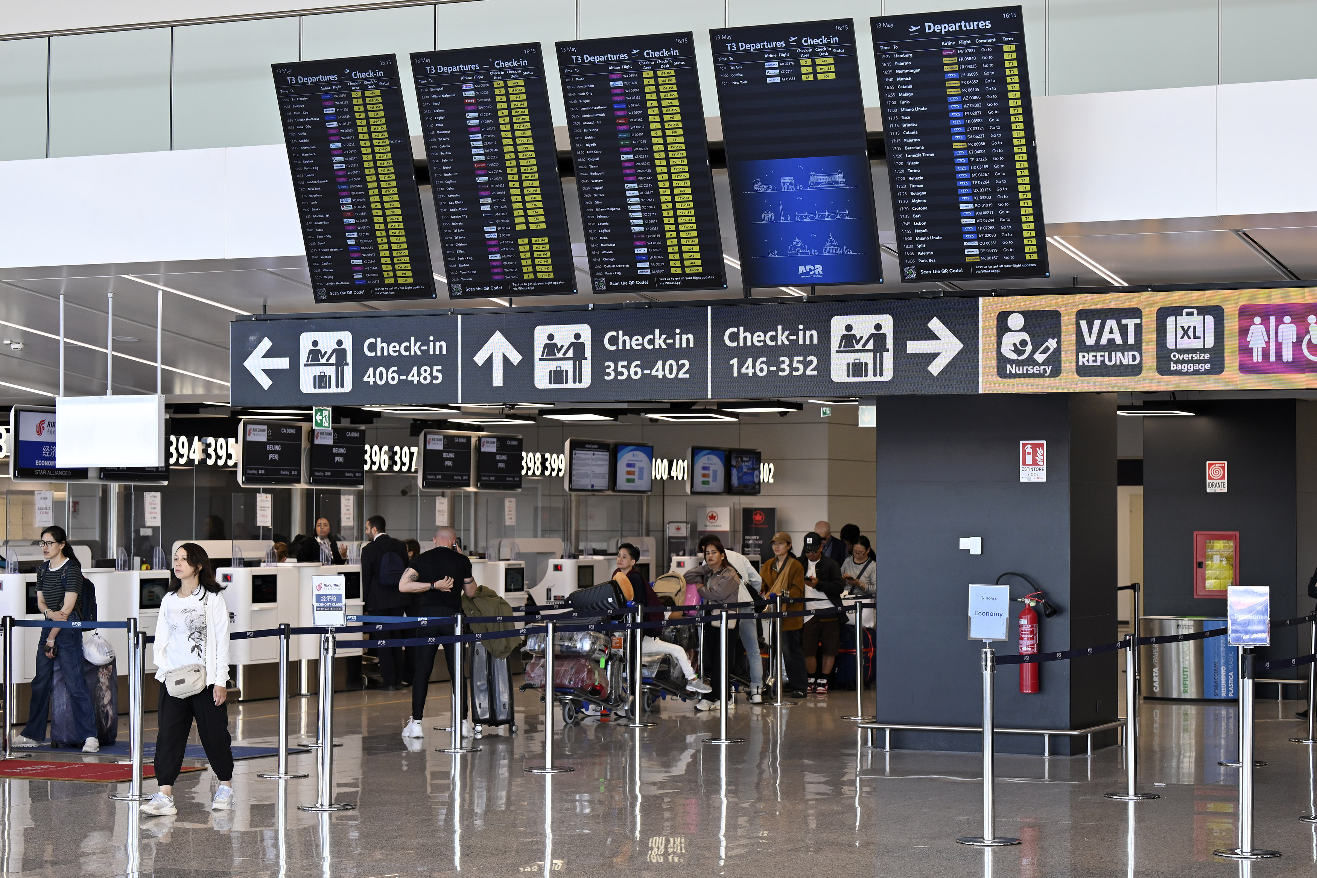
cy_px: 439
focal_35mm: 70
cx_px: 658
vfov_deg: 19.5
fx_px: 2561
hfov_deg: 28.8
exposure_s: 1/320
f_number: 4.5
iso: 640
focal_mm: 70
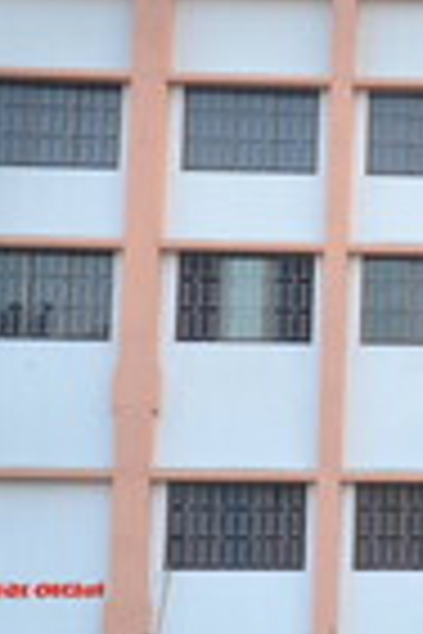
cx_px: 1022
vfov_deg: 15.2
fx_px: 2379
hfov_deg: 9.1
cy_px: 423
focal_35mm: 135
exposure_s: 1/125
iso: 400
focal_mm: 24
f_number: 3.8
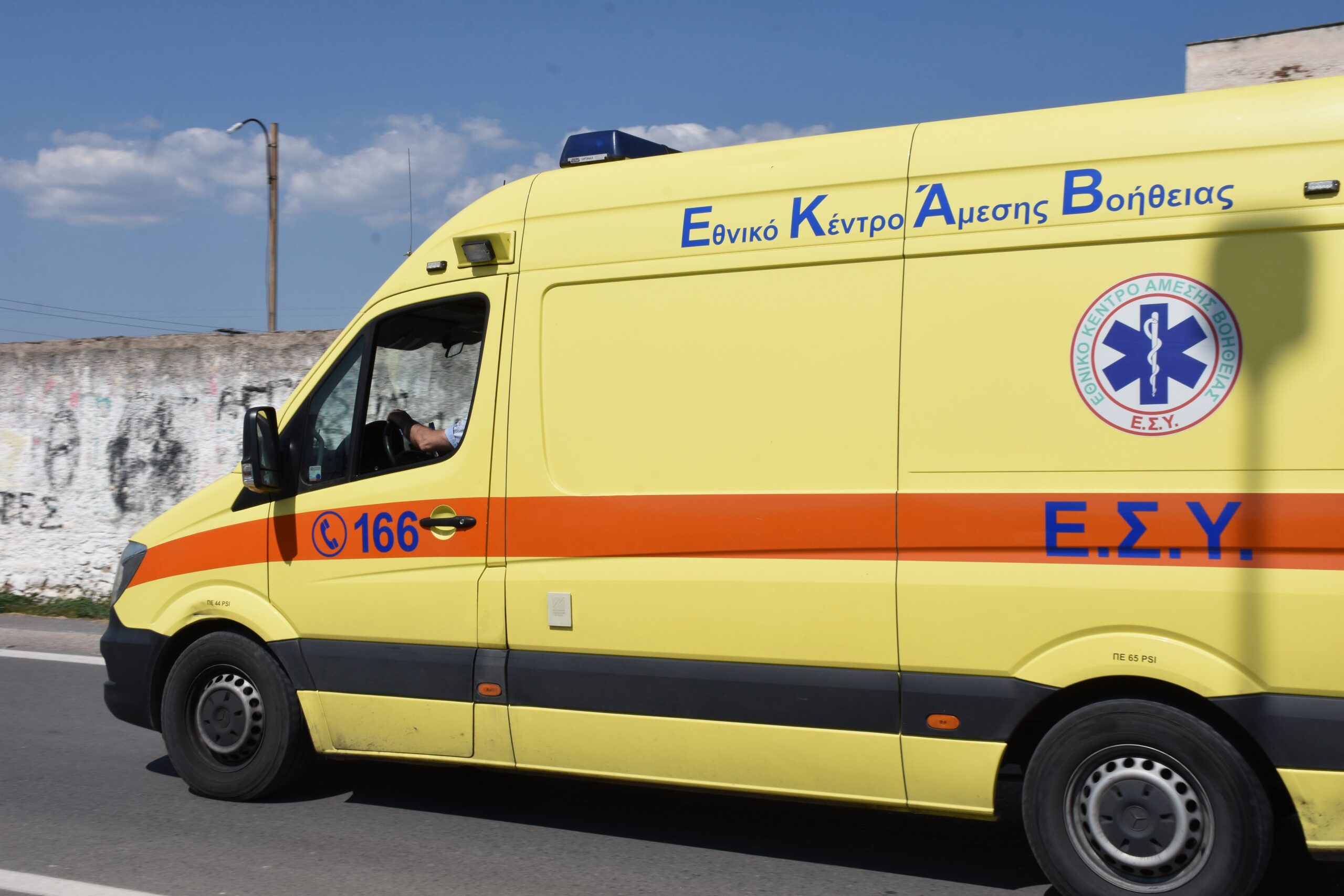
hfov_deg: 47.9
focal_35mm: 40
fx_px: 1512
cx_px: 672
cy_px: 448
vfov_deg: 33.0
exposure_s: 1/800
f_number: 14
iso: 500
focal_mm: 27
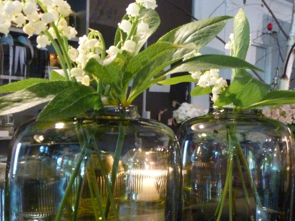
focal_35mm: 51
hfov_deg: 36.3
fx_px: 434
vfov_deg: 28.3
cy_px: 152
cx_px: 233
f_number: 3.4
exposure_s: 1/8
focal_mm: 5.6
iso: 640
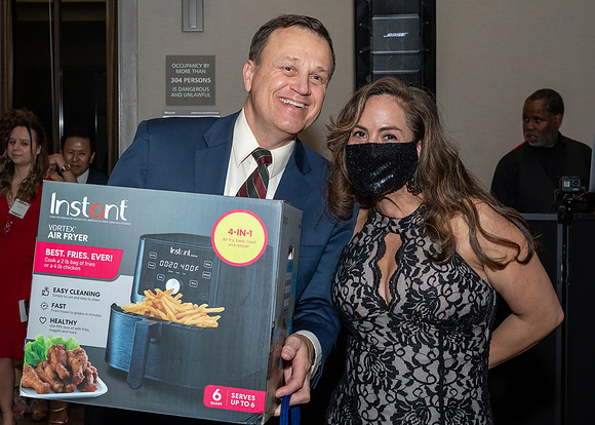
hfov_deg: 33.2
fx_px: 992
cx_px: 218
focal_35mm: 59
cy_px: 171
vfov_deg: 24.1
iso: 500
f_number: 7.1
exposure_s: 1/250
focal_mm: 30
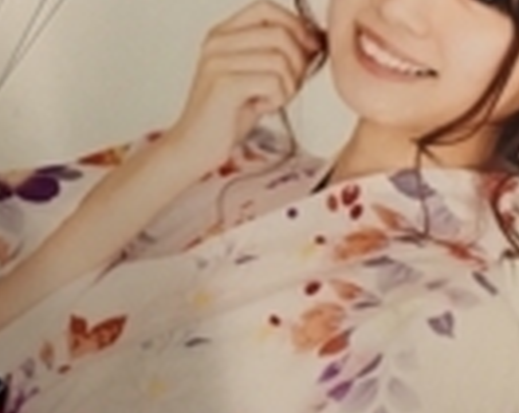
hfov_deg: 22.2
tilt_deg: -78.1
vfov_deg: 17.8
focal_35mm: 86
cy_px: 138
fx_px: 1318
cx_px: 197
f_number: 2.2
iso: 125
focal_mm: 4.15
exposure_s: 1/30
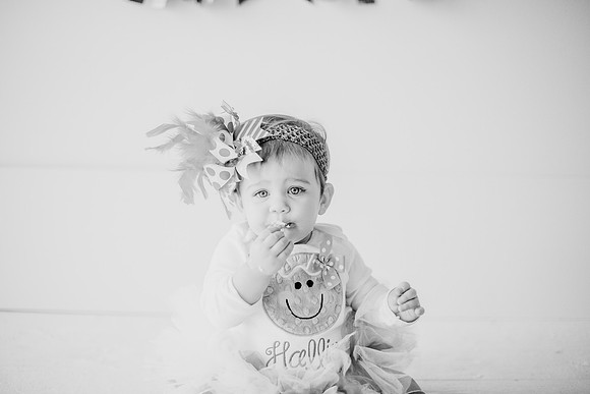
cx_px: 295
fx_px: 820
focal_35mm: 50
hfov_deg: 39.6
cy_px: 197
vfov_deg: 27.0
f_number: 1.8
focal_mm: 50
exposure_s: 1/640
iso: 640
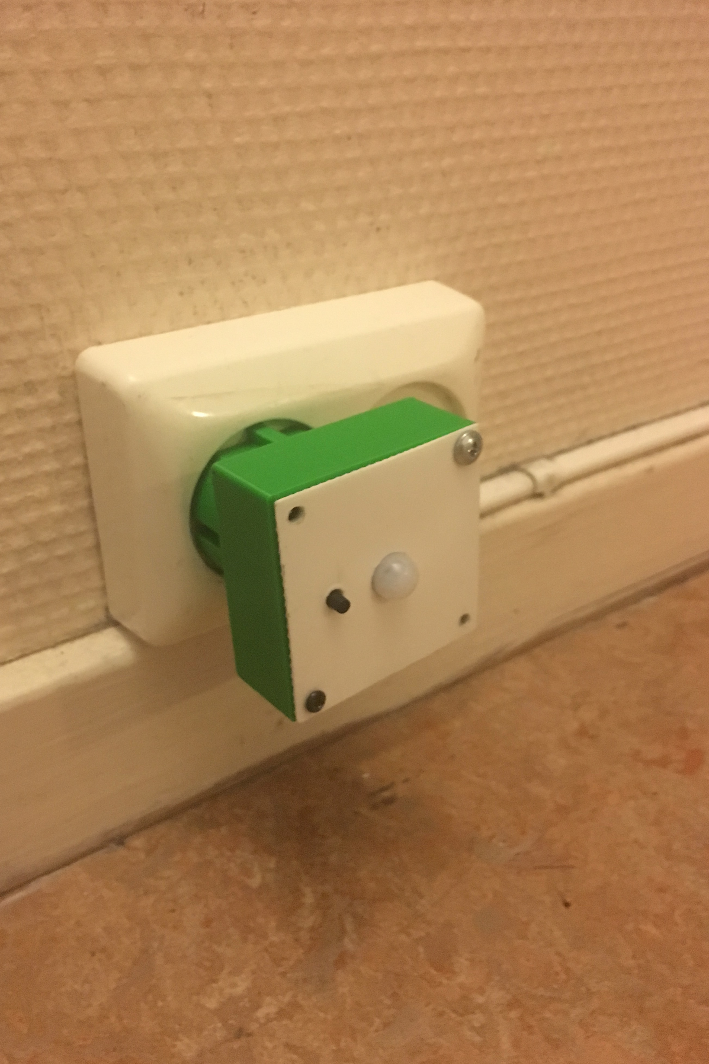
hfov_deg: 42.2
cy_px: 541
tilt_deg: -29.0
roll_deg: +1.4
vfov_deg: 60.3
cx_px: 311
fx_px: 916
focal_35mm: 31
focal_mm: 4.15
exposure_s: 1/17
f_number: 2.2
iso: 500
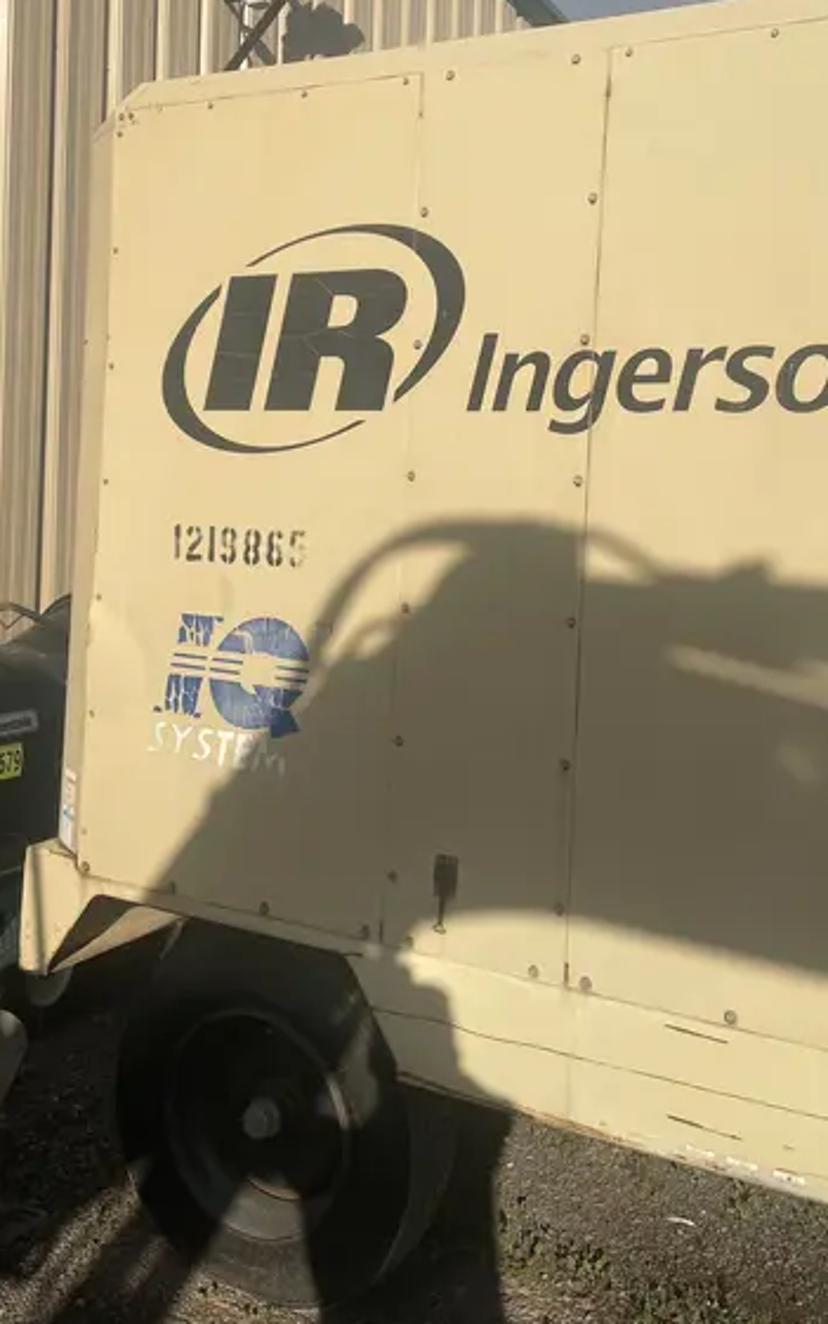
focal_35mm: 36
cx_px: 401
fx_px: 1299
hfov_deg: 35.4
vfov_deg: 53.4
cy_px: 494
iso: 32
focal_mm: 4.2
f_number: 1.6
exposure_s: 1/5556
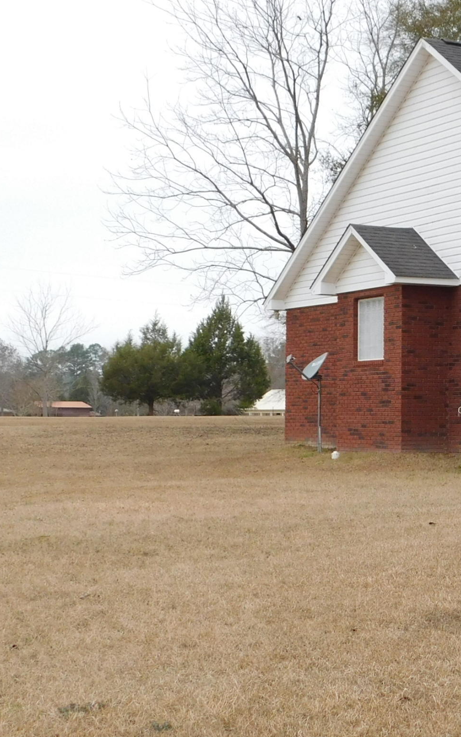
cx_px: 534
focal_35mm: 74
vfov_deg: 27.8
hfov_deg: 16.9
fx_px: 1487
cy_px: 369
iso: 125
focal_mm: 6.3
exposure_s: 1/320
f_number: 3.5
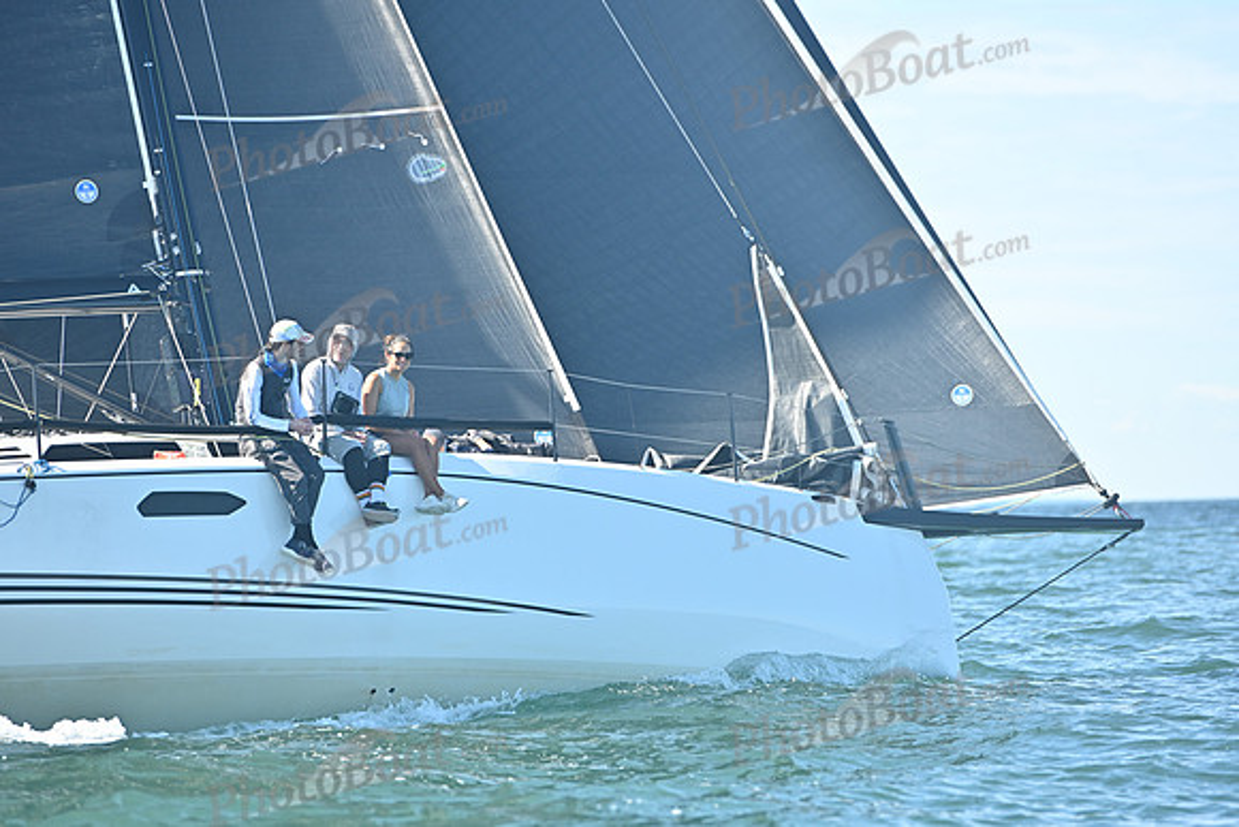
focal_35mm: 200
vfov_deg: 6.9
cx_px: 620
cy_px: 414
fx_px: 6885
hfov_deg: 10.3
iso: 250
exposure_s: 1/1000
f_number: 5
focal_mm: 200
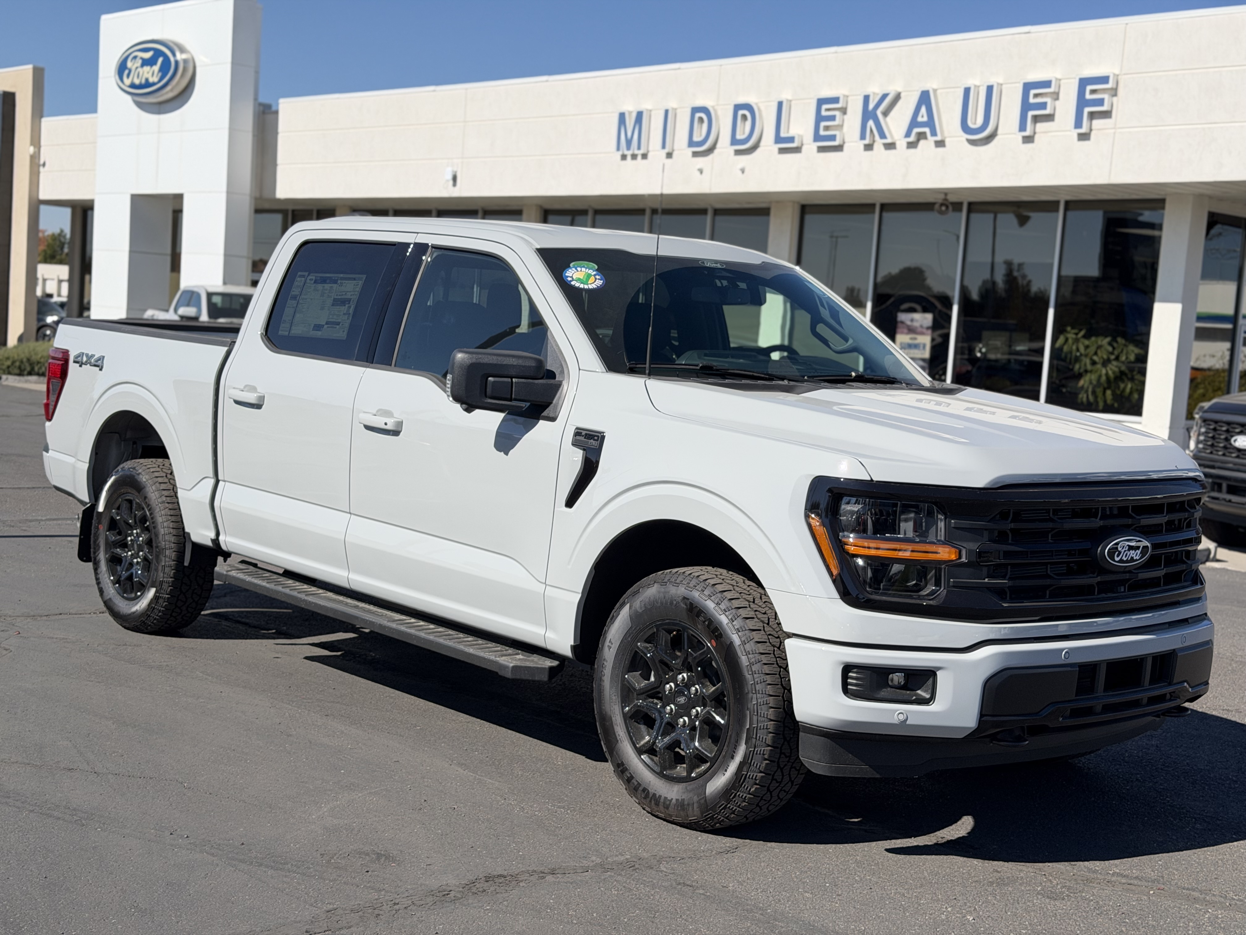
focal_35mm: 48
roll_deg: -3.3
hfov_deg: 39.7
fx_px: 1728
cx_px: 623
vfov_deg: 30.3
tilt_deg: -4.4
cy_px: 468
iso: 64
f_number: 1.78
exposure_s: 1/4329
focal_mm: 6.76
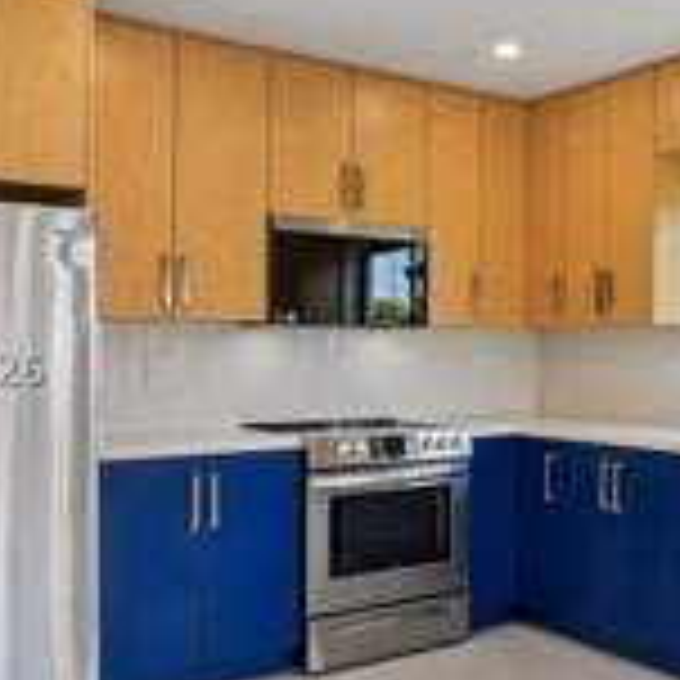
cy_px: 365
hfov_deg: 37.7
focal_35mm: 43
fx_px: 956
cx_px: 545
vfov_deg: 39.1
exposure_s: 1/15
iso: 110
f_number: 8
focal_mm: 16
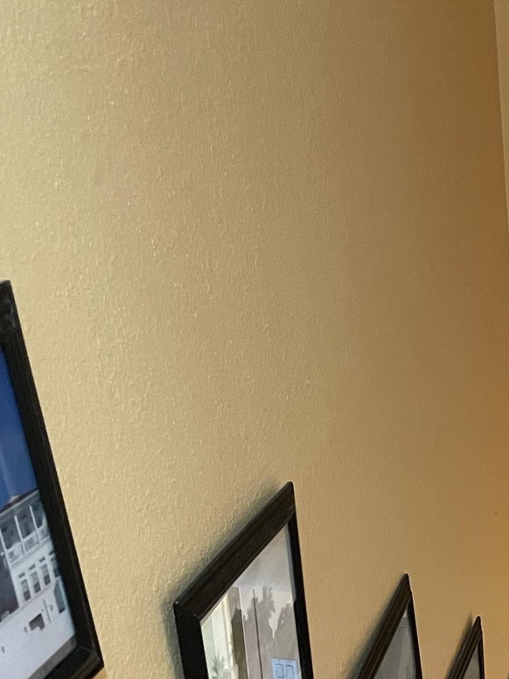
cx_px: 603
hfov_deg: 20.8
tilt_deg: -34.8
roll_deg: +2.0
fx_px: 1294
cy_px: 854
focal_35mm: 66
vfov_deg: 25.7
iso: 320
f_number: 1.6
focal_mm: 5.1
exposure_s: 1/60
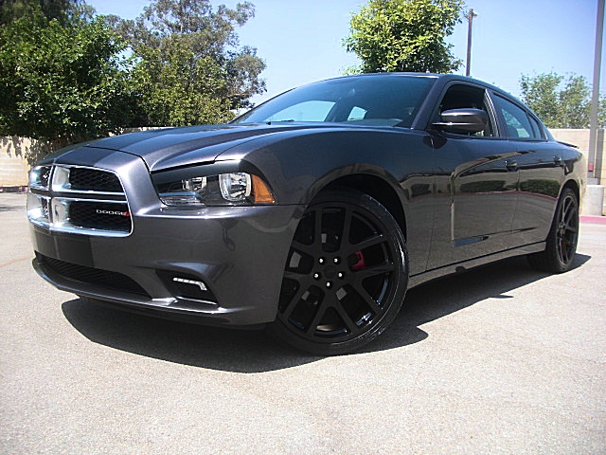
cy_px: 228
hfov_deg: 51.4
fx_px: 630
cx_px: 303
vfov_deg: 39.7
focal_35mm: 36
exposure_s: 1/400
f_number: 2.8
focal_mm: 6.3
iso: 50
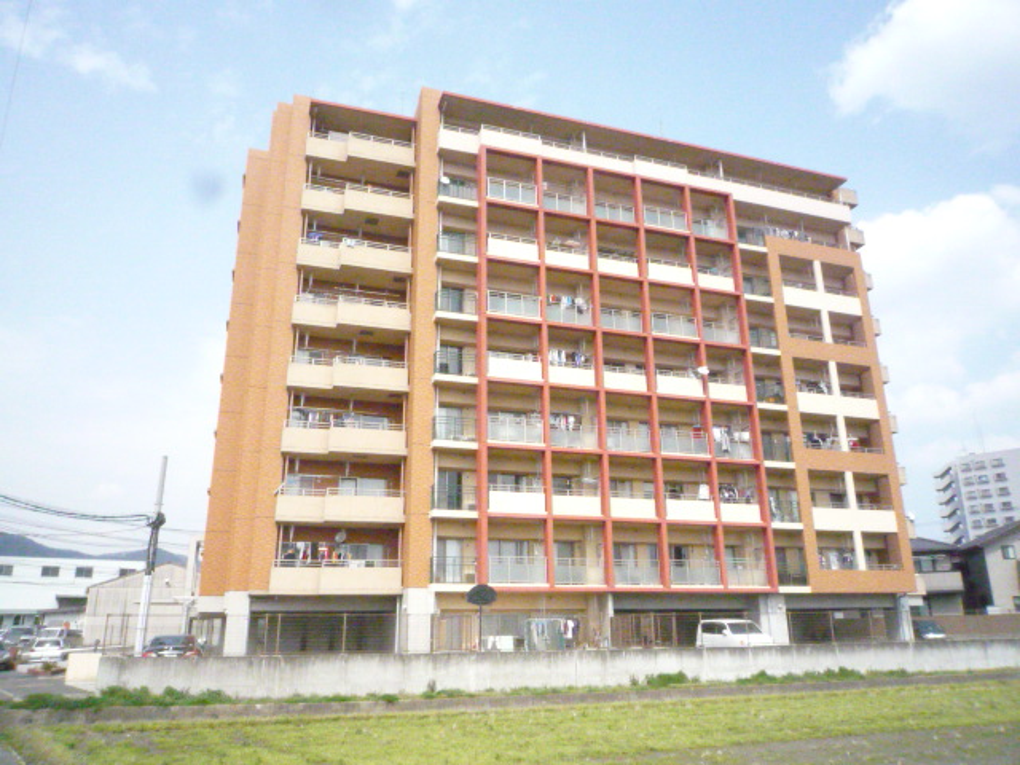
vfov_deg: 54.9
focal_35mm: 25
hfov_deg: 69.4
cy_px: 382
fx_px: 737
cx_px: 510
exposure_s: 1/1600
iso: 1600
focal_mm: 4.4
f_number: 8
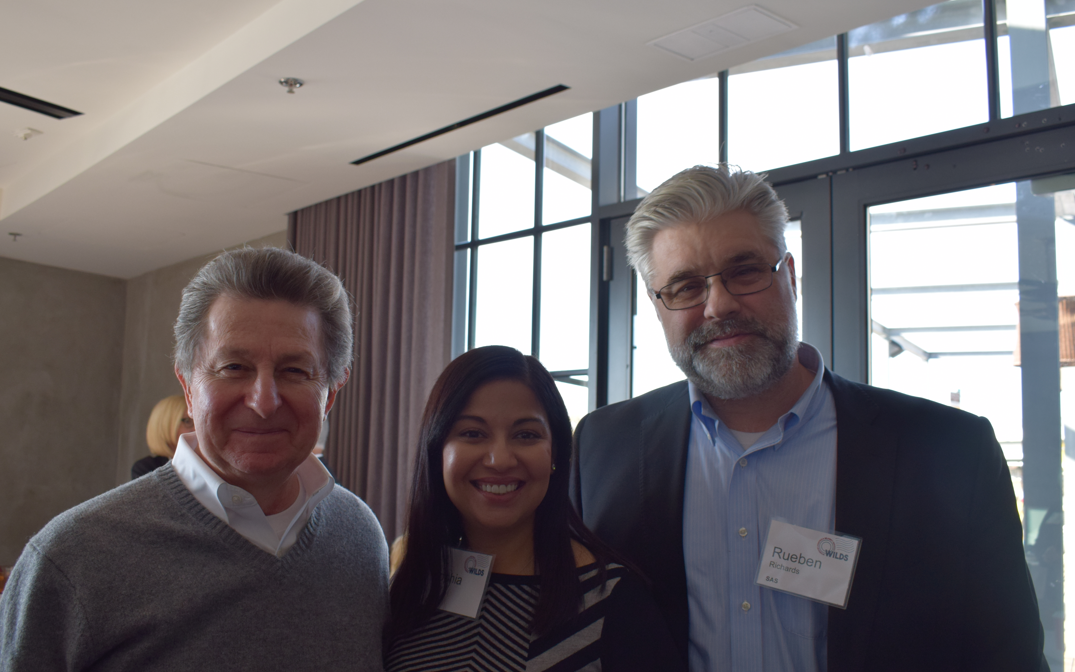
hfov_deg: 55.9
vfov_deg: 36.7
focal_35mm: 35
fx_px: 1012
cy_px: 356
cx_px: 525
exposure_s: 1/160
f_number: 6.3
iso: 400
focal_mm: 21
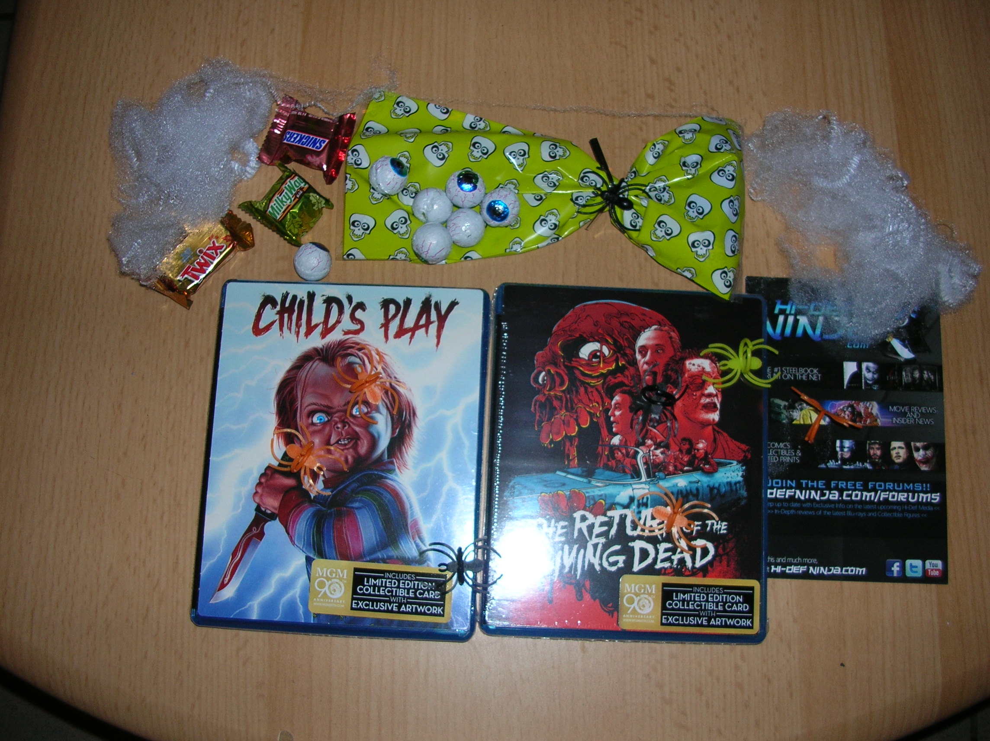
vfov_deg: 40.6
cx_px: 495
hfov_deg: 52.7
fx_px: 1000
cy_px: 370
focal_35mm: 35
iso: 50
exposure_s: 1/60.1
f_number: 2.8
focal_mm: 5.8
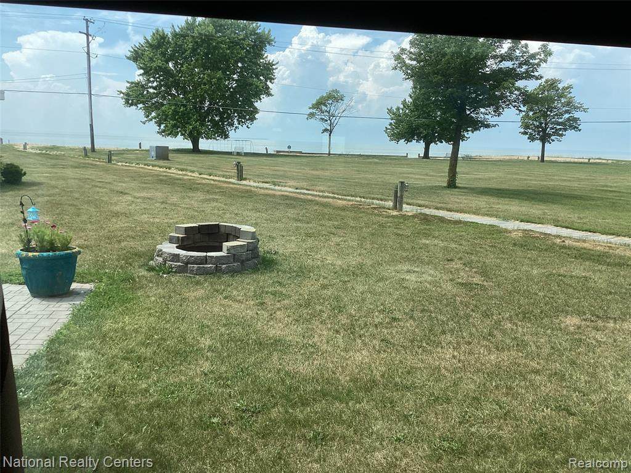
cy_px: 236
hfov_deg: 58.4
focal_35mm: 31
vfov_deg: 45.4
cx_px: 316
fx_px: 565
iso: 25
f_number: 2.4
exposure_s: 1/815
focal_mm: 3.3
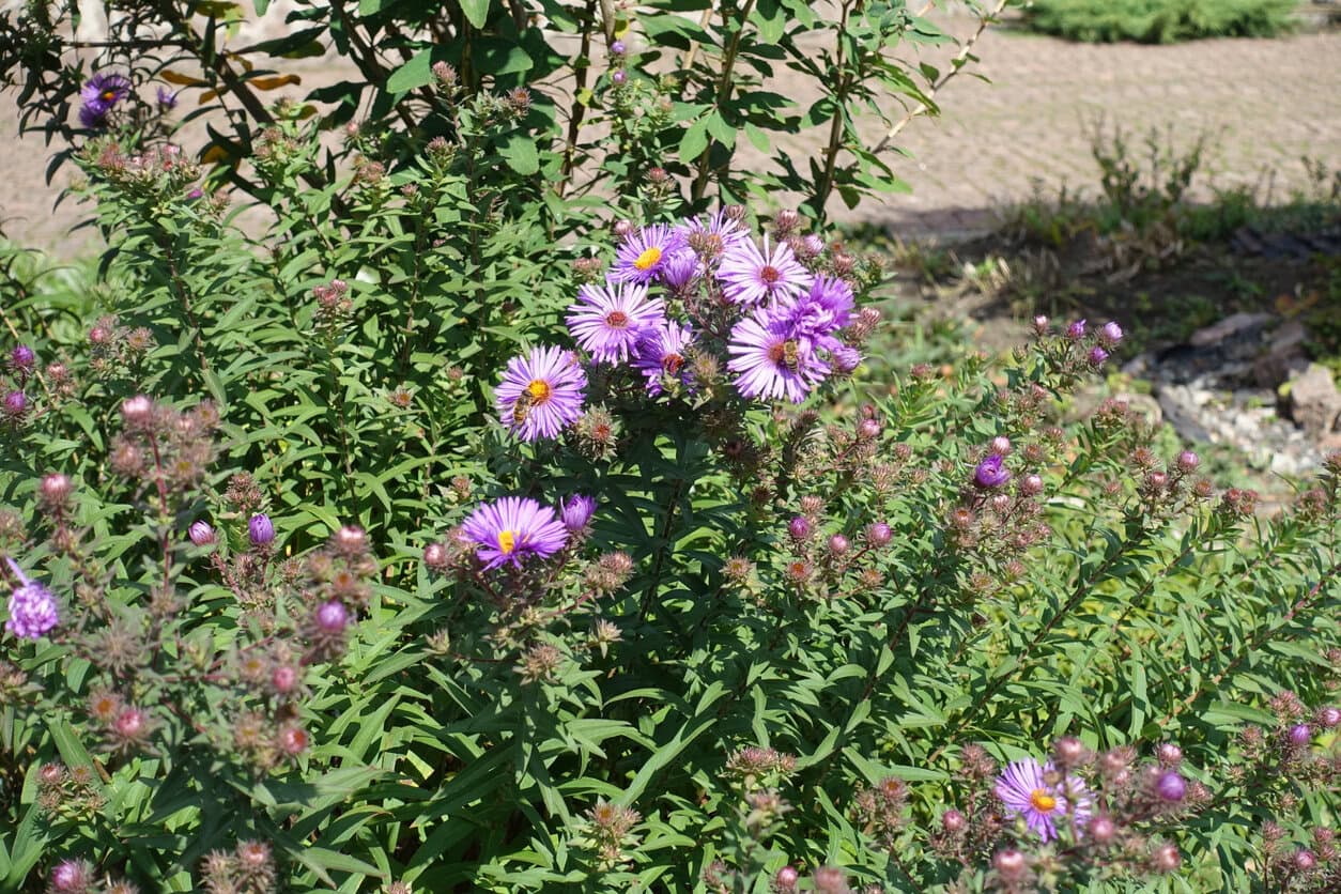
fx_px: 2607
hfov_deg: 28.8
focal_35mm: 70
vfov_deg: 19.5
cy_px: 447
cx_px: 670
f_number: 5.6
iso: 125
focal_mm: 25.7
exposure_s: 1/320
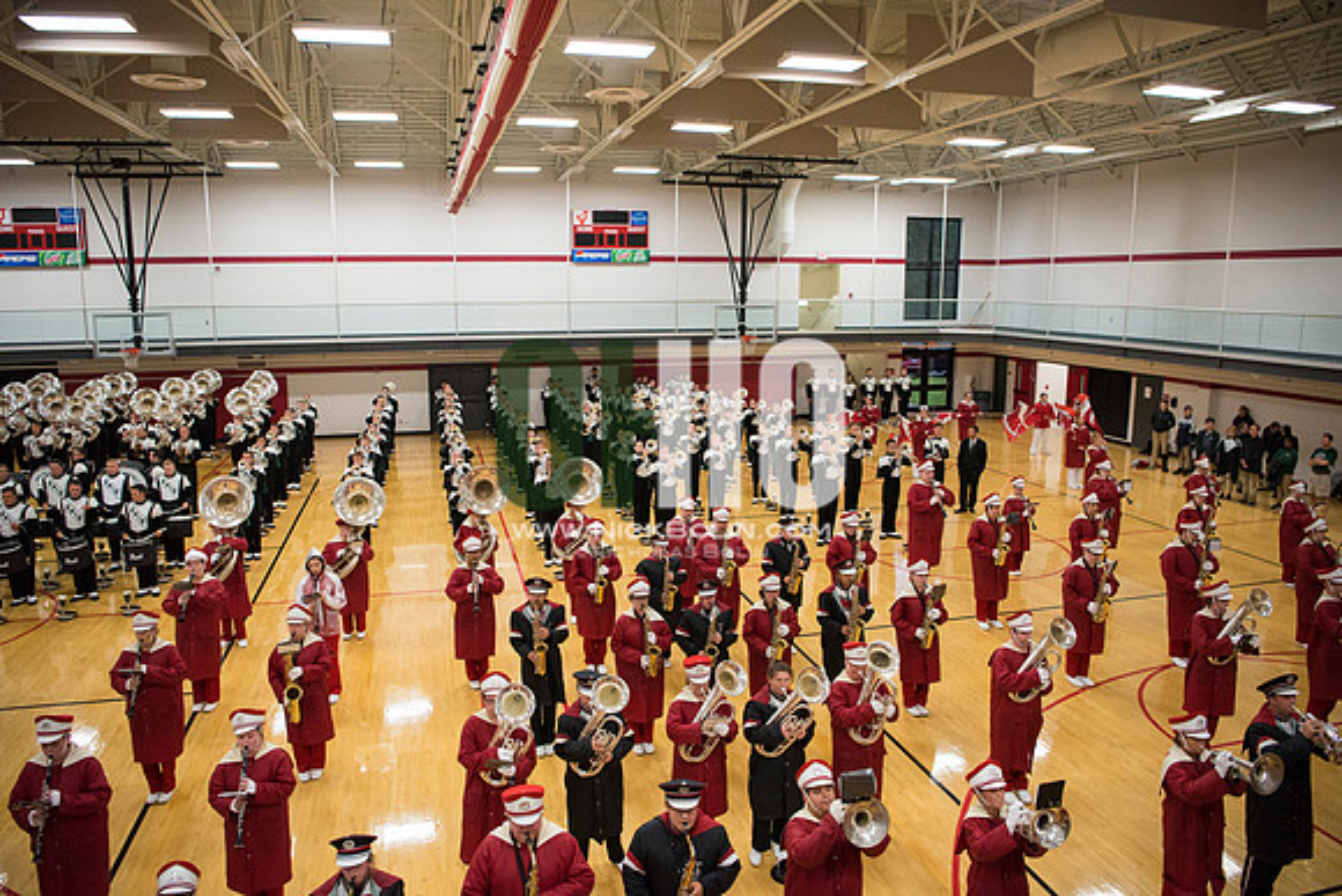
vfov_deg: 53.2
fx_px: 895
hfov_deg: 73.7
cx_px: 671
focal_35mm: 24
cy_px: 448
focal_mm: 24
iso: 2000
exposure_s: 1/500
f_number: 3.2
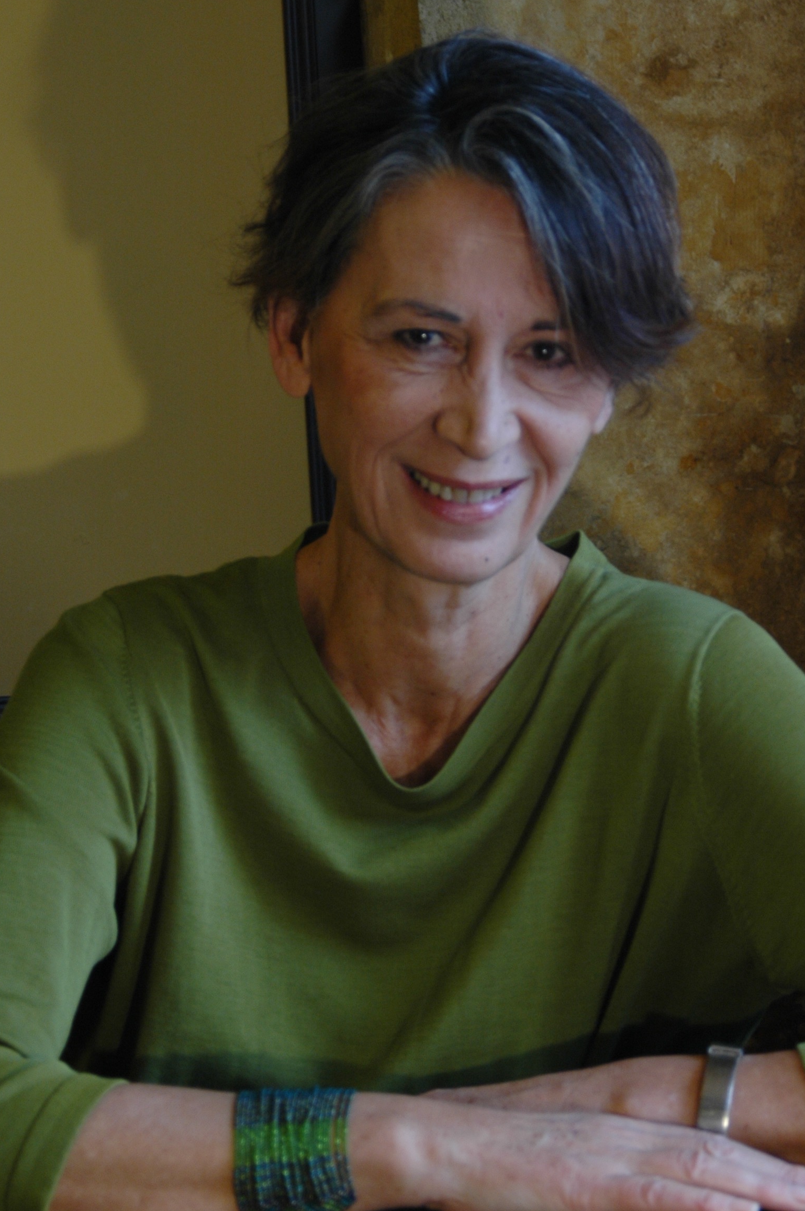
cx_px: 451
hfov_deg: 11.7
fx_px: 3932
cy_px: 670
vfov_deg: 17.5
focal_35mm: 117
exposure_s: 1/8
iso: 400
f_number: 4.8
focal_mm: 60
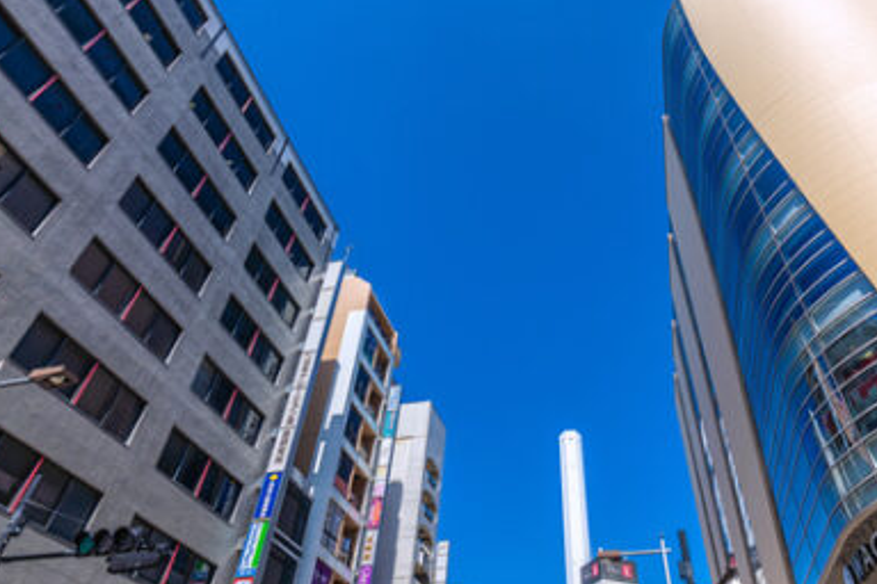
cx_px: 509
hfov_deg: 71.0
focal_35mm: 25
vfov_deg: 51.3
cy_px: 301
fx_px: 609
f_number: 4
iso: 100
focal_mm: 16
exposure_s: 1/60
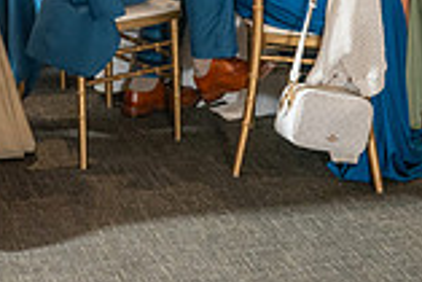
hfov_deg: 20.1
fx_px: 1103
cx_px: -100
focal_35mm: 94
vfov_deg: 13.6
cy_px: -154
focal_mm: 24
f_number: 3.5
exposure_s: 1/160
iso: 800
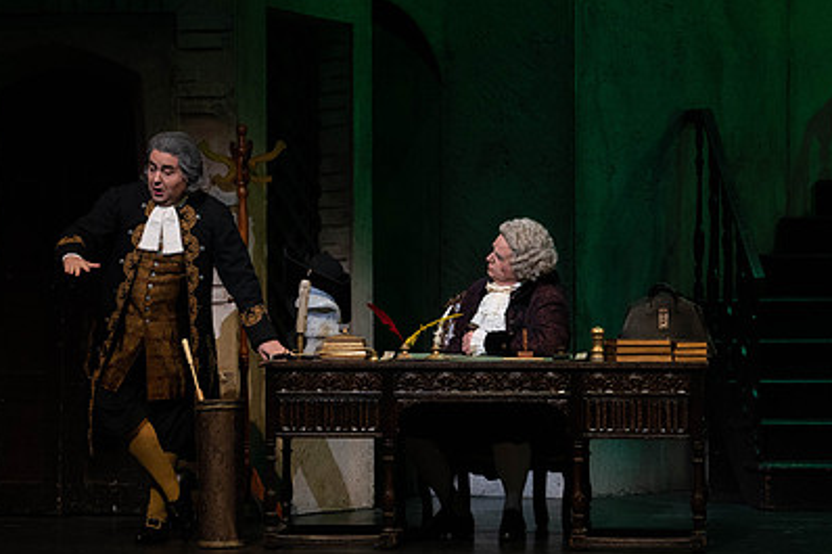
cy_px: 168
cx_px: 343
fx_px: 4851
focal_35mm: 210
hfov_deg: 9.8
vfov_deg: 6.5
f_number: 9
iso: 3200
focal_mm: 144
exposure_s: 1/250
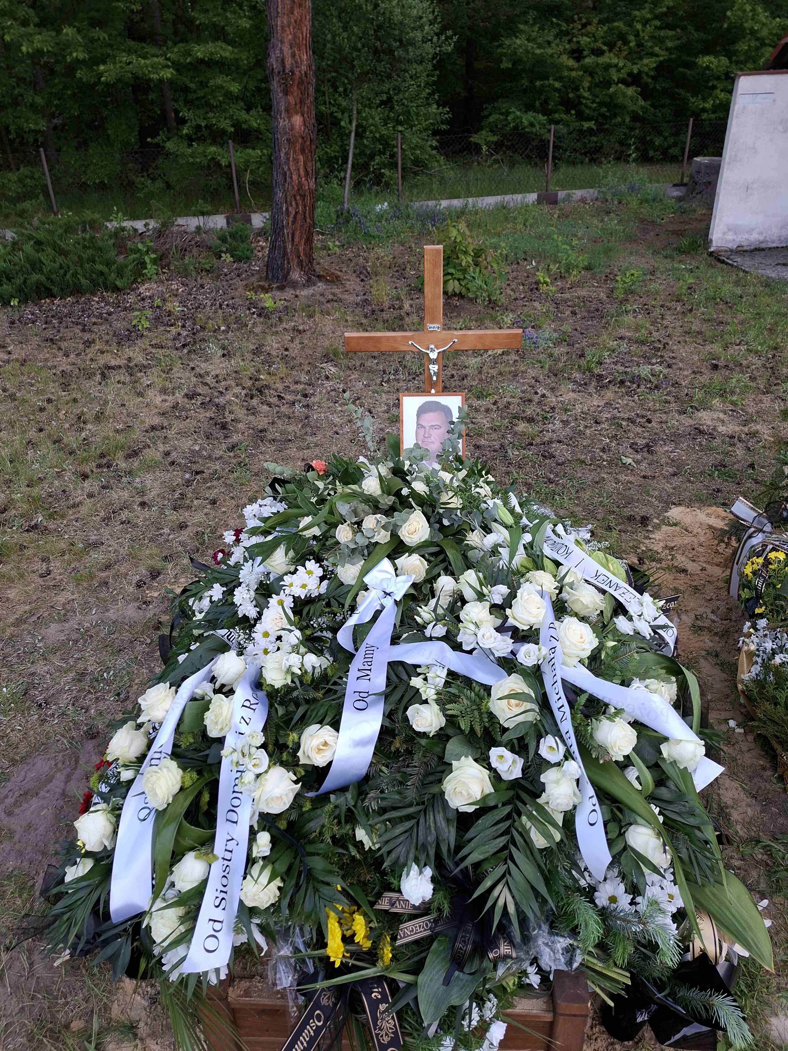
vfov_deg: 73.9
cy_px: 526
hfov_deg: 58.9
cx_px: 394
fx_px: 698
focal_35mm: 23
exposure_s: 1/187
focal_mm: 5.54
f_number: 1.8
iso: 50
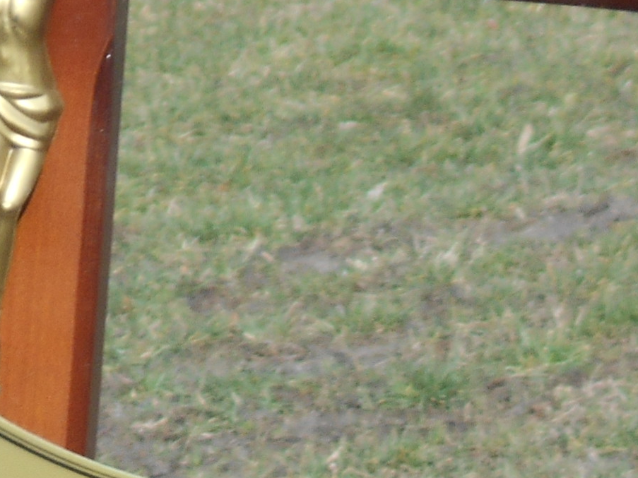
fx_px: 9675
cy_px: 844
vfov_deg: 2.8
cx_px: -20
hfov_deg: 3.8
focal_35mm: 525
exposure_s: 1/200
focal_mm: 23
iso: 80
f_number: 6.5
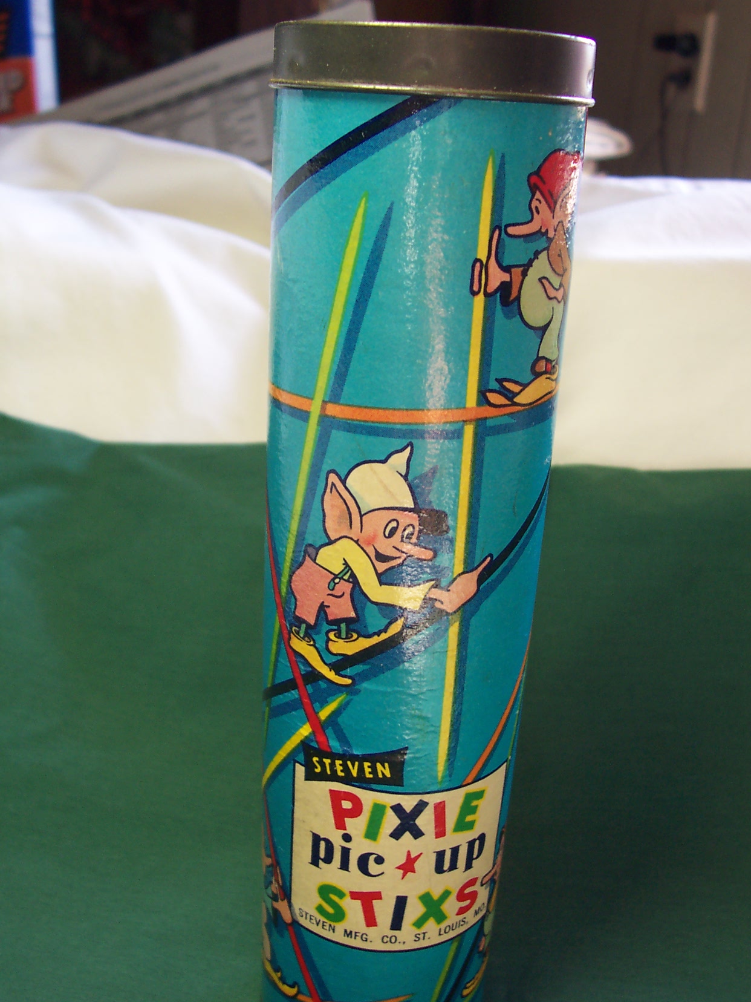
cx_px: 376
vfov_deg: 50.1
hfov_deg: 38.7
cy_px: 501
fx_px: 1070
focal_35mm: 37
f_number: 2.8
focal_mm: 5.6
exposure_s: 1/45
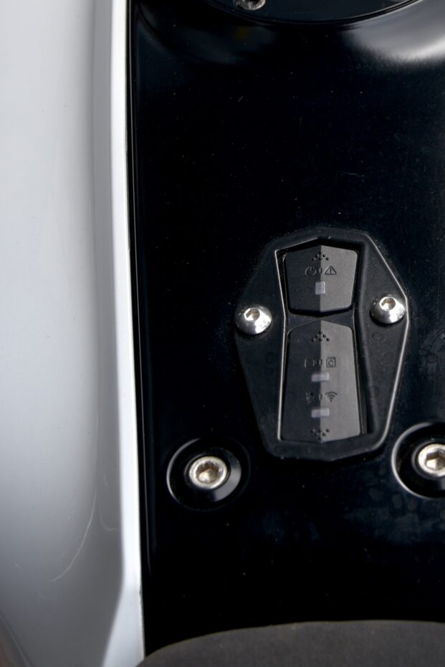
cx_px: 423
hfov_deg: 12.3
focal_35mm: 110
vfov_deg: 18.3
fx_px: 2039
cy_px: 57
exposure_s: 1/125
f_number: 6.3
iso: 100
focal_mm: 40
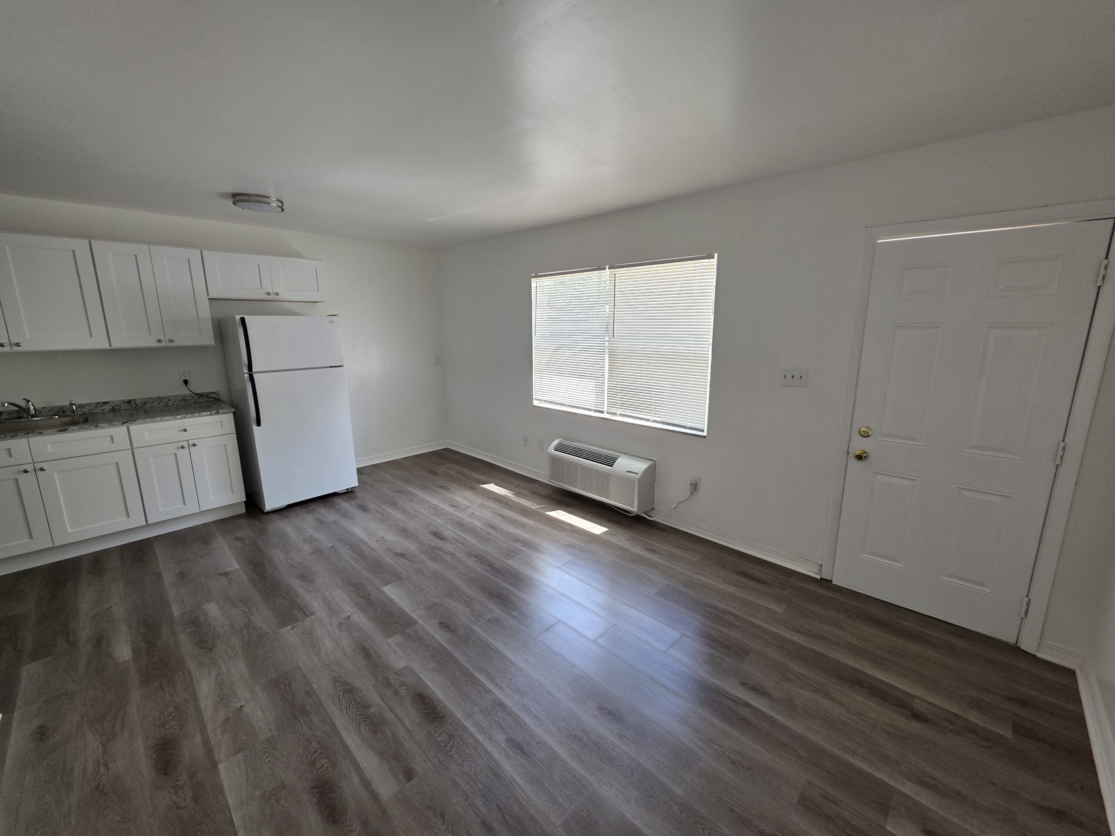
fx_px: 419
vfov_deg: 89.9
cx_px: 558
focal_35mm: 13
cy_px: 418
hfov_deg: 106.2
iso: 64
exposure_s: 1/120
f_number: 1.9
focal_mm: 2.2
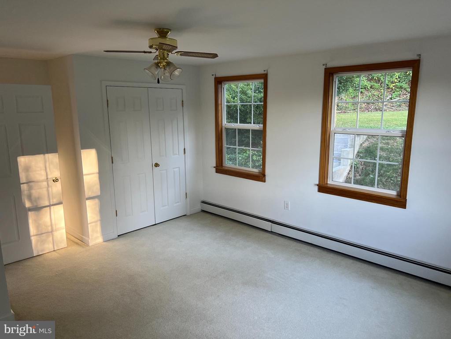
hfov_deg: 67.3
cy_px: 170
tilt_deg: -9.5
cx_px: 226
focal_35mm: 26
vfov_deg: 53.1
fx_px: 339
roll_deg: +1.0
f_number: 1.5
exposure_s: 1/121
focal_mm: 5.7
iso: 125
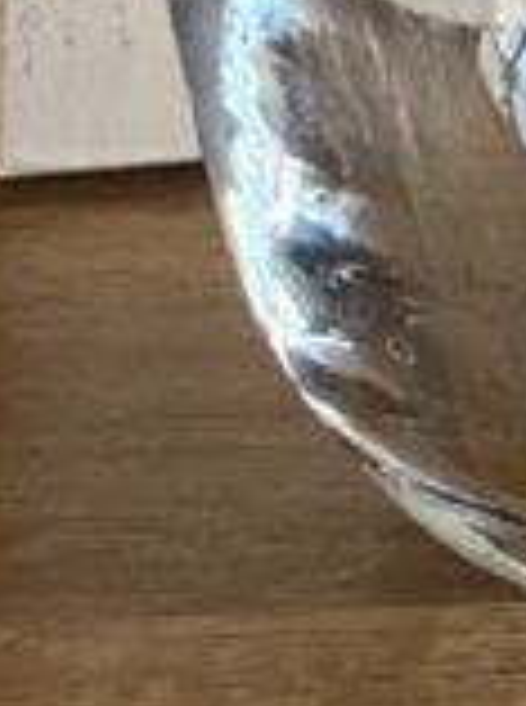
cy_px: -1214
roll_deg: -2.6
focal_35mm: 340
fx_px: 6917
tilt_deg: -12.5
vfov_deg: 5.6
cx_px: 1569
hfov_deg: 4.2
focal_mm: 6
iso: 160
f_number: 2
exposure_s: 1/122
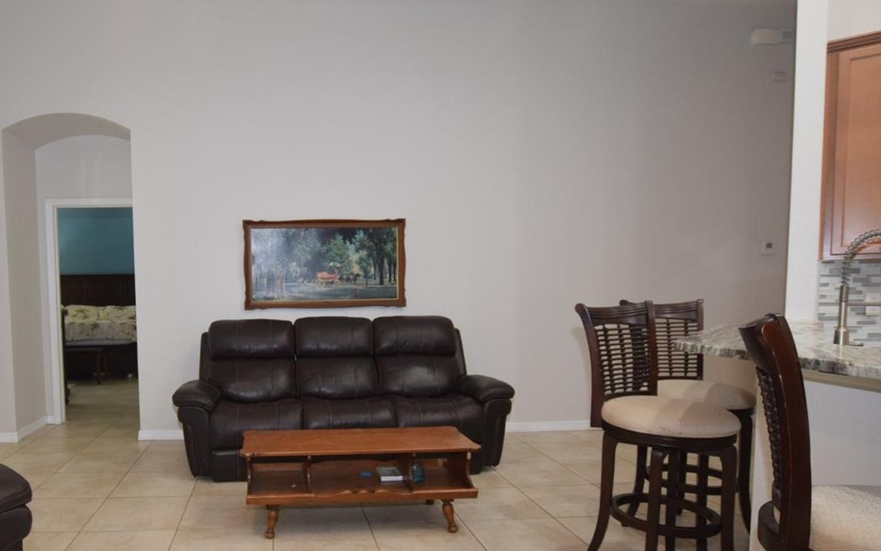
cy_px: 328
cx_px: 296
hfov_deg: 74.8
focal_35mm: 23
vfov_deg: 52.7
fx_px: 552
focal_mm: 10
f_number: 4
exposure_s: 1/60
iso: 800
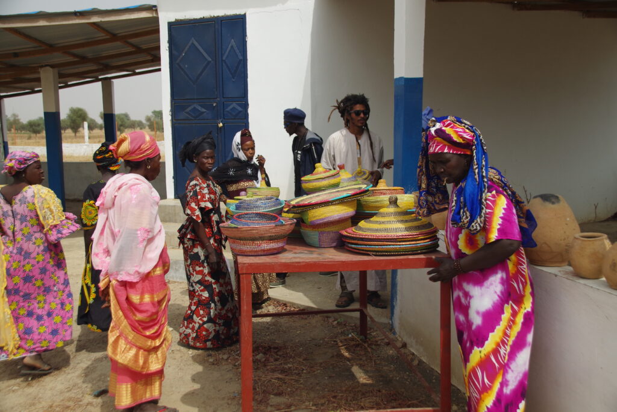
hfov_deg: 49.5
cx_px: 308
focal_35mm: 39
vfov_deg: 34.2
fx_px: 668
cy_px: 206
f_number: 5.6
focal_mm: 26
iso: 400
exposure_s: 1/1000
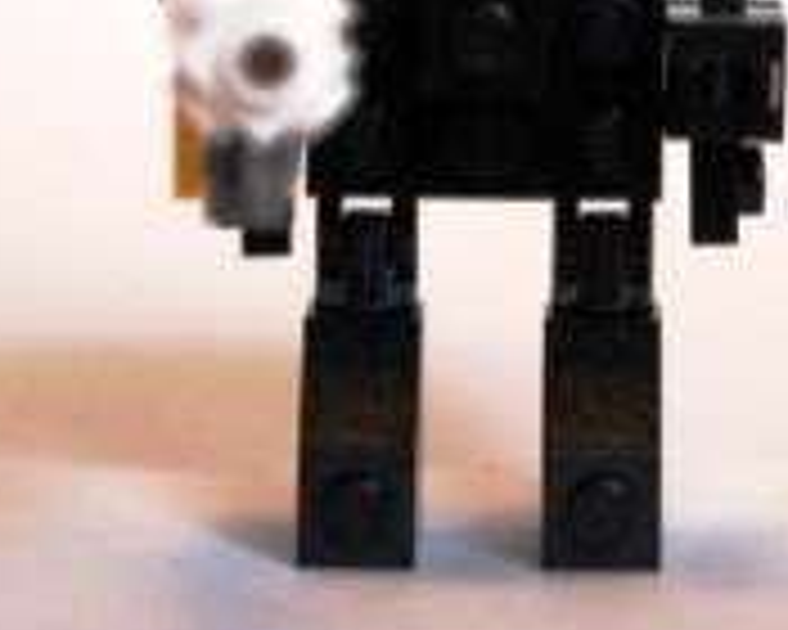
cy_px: 76
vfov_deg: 3.8
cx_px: 504
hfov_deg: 4.8
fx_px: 9422
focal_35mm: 404
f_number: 5.6
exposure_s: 1/100
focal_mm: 112
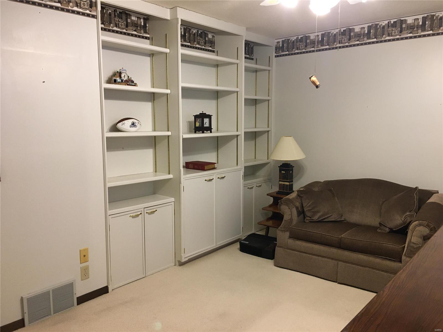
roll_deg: +0.3
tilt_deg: -6.2
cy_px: 166
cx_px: 222
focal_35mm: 29
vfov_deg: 48.2
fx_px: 371
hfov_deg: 61.7
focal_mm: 4.15
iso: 125
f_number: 2.2
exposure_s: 1/30
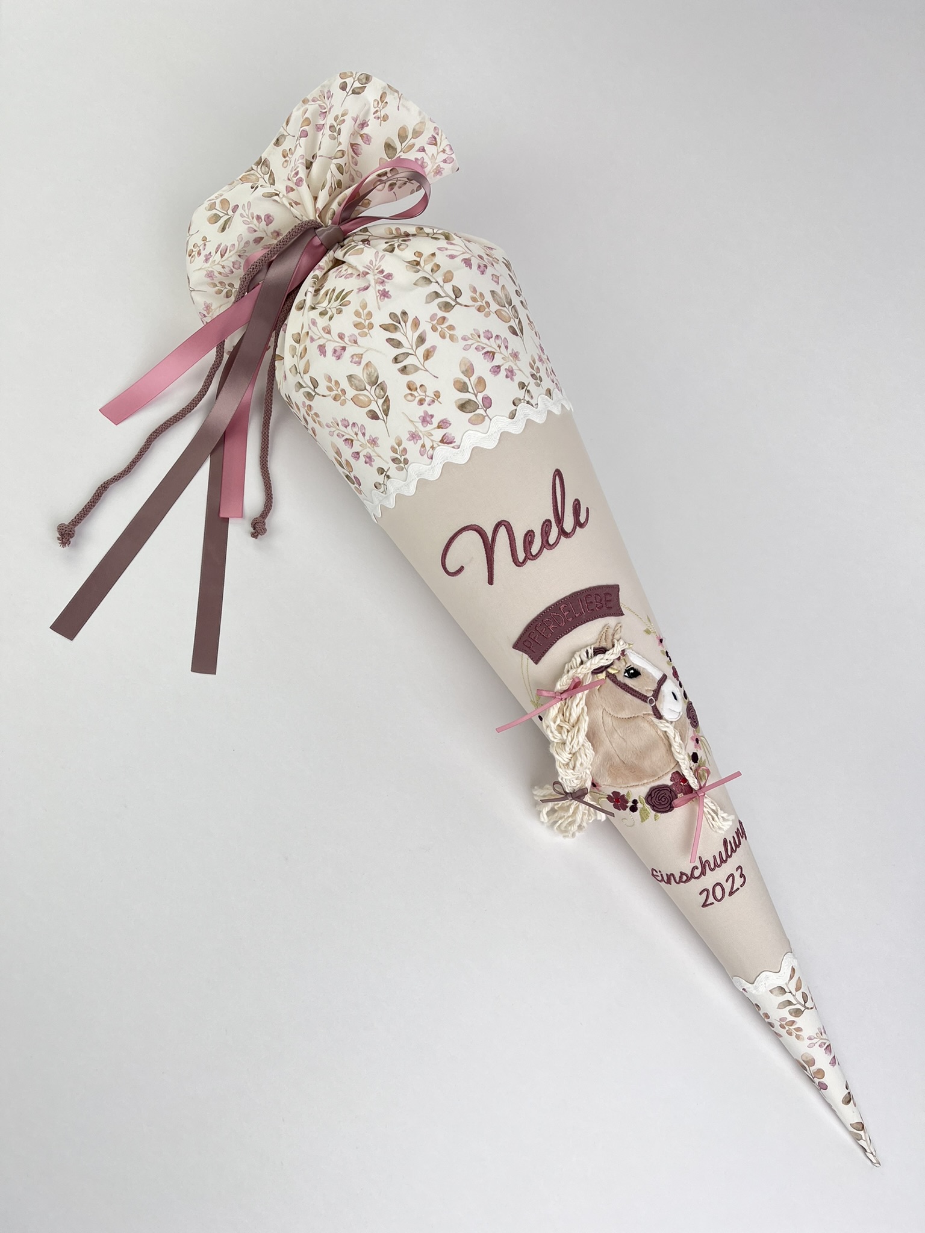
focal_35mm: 26
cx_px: 462
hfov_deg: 53.1
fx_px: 926
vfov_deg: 67.3
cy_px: 616
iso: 40
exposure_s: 1/191
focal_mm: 5.1
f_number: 1.6
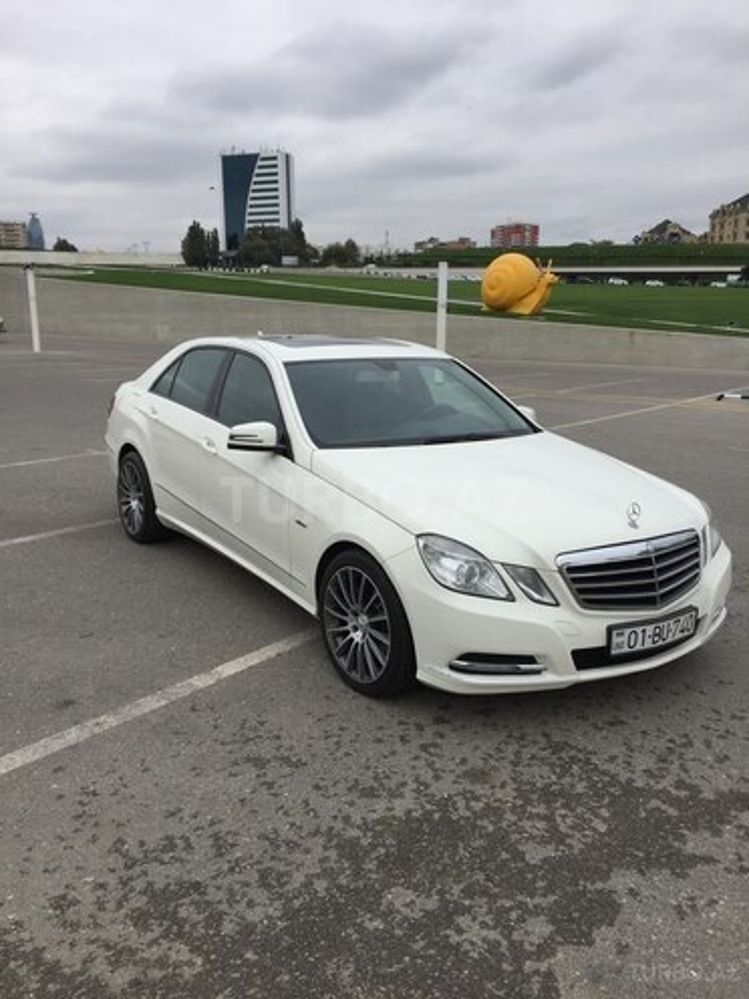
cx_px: 374
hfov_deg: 48.2
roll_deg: +1.2
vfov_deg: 61.7
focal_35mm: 29
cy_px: 500
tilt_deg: -10.6
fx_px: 837
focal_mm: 4.15
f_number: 2.2
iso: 32
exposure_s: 1/1068
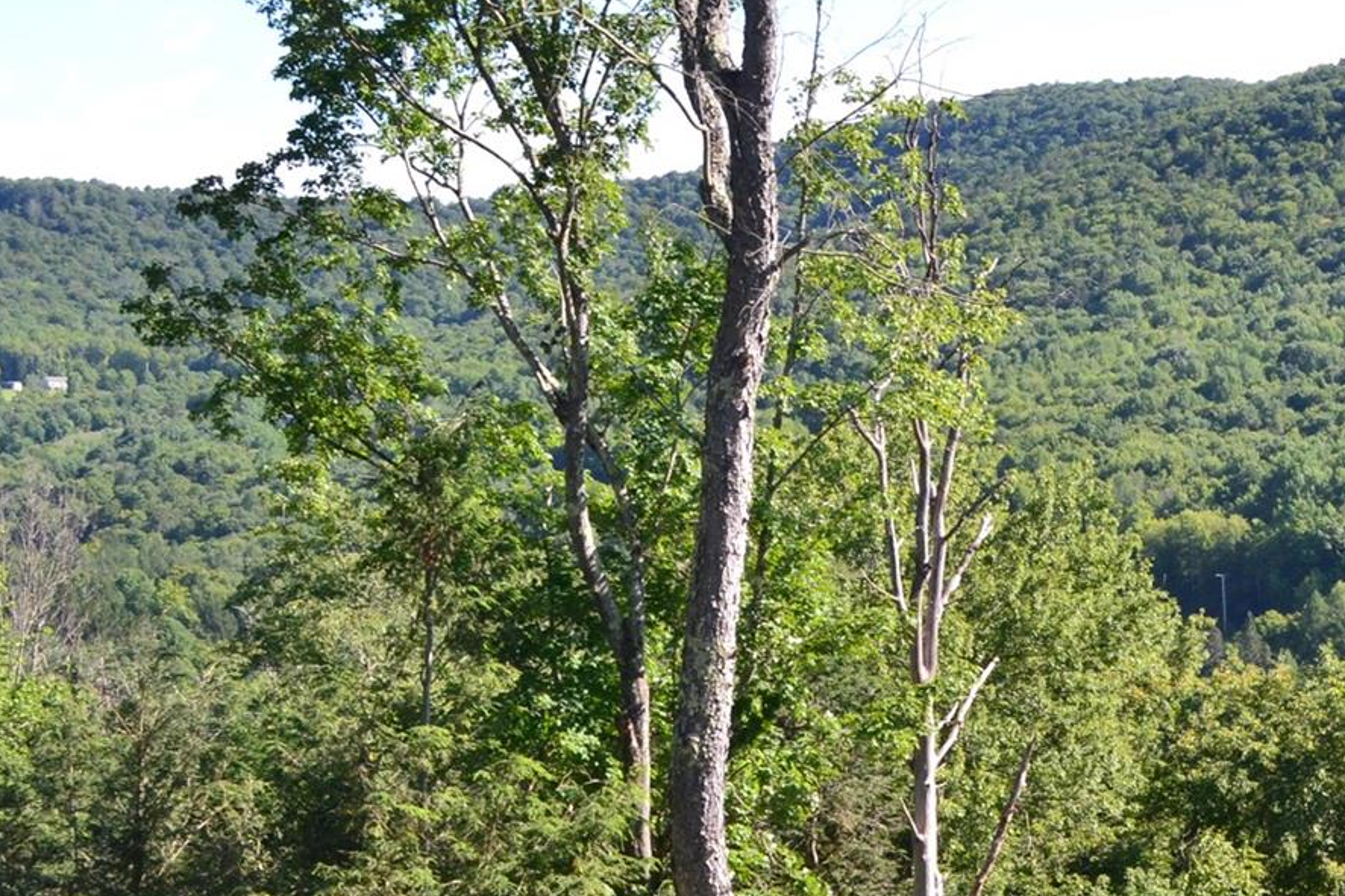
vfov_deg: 14.1
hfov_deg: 20.2
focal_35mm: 97
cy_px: 510
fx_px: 3623
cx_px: 1450
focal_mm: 28
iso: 400
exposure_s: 1/160
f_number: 9
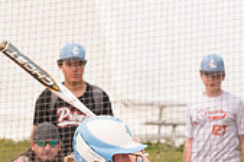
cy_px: 272
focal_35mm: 695
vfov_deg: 2.0
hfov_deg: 3.0
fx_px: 4702
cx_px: 111
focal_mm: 135
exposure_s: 1/2000
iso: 1000
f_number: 5.6
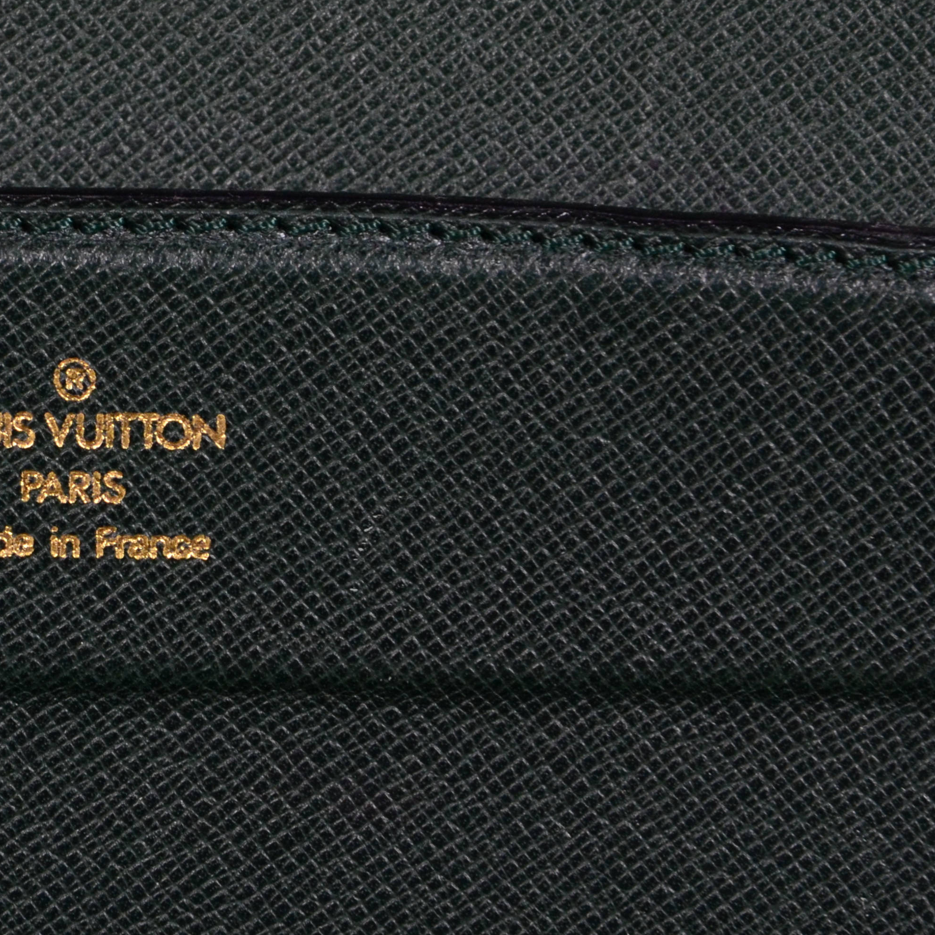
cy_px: 447
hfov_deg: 6.9
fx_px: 7762
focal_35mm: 254
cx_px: 71
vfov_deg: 6.9
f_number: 10
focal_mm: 80
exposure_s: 1/100
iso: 1000
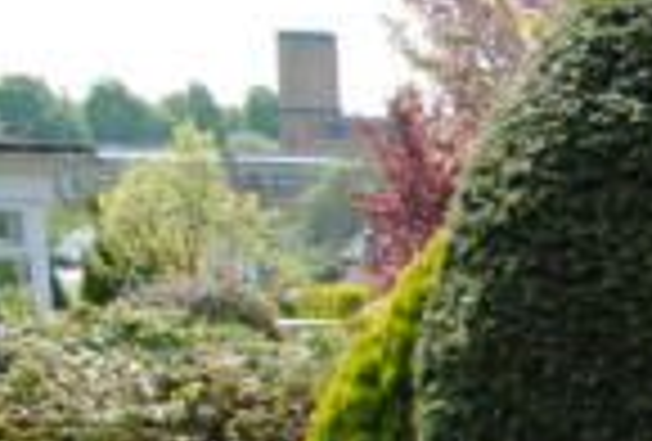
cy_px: 745
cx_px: 1455
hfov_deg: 13.4
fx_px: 2201
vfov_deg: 10.8
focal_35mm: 121
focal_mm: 18
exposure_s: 1/160
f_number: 6.3
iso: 100
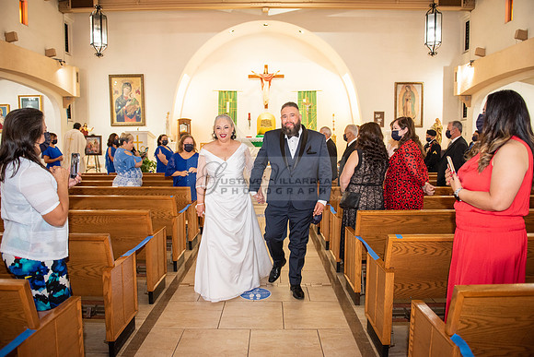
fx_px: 370
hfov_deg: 71.6
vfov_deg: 51.4
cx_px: 267
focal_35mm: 25
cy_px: 178
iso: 1000
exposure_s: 1/160
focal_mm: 24
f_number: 2.8
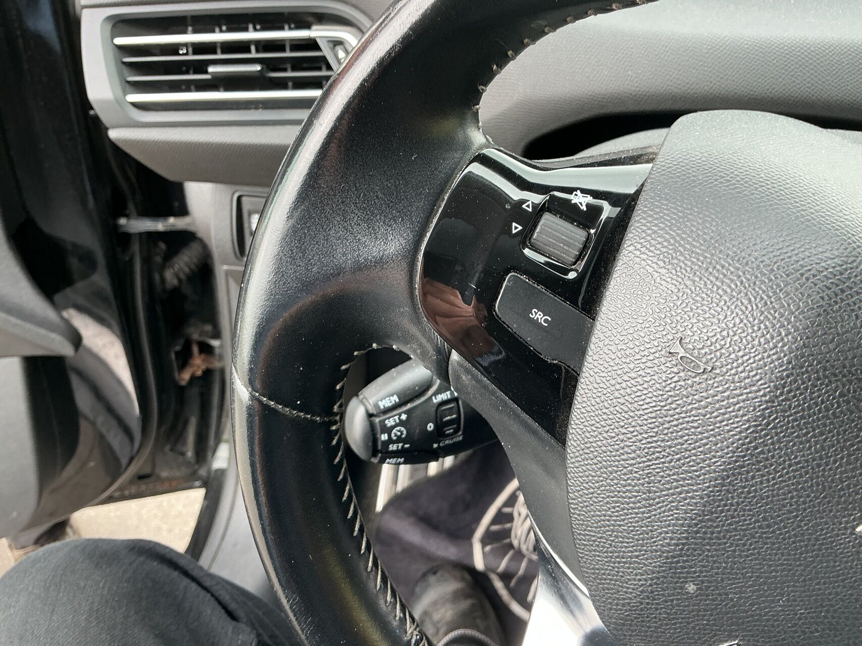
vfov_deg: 48.2
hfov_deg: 61.7
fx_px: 722
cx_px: 431
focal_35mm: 29
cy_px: 323
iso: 50
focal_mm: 3
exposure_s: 1/120
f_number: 1.8
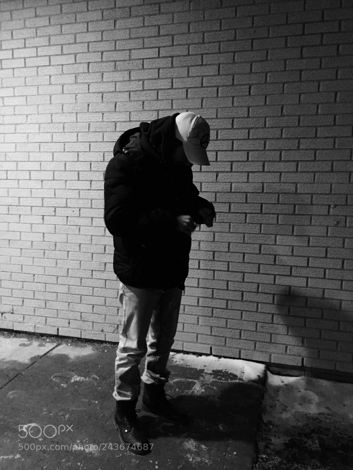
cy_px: 235
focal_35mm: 29
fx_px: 394
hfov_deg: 48.2
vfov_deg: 61.7
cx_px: 176
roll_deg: -0.8
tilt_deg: -7.3
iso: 400
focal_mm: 4.15
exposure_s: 1/15
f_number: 2.2
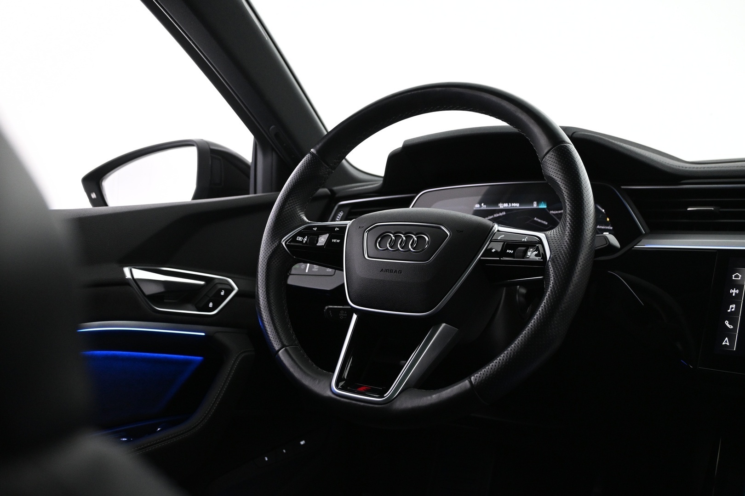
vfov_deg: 40.0
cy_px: 248
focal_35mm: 33
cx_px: 372
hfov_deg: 57.2
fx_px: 683
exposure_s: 1/40
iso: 1600
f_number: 4
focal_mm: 22
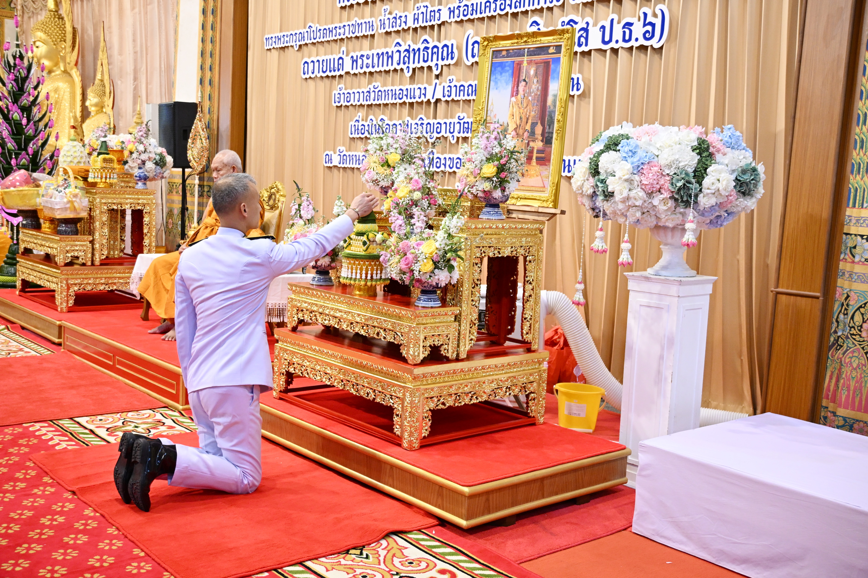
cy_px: 289
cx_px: 434
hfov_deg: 51.3
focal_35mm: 38
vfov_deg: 35.5
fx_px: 904
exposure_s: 1/125
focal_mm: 25
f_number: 3.8
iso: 2000
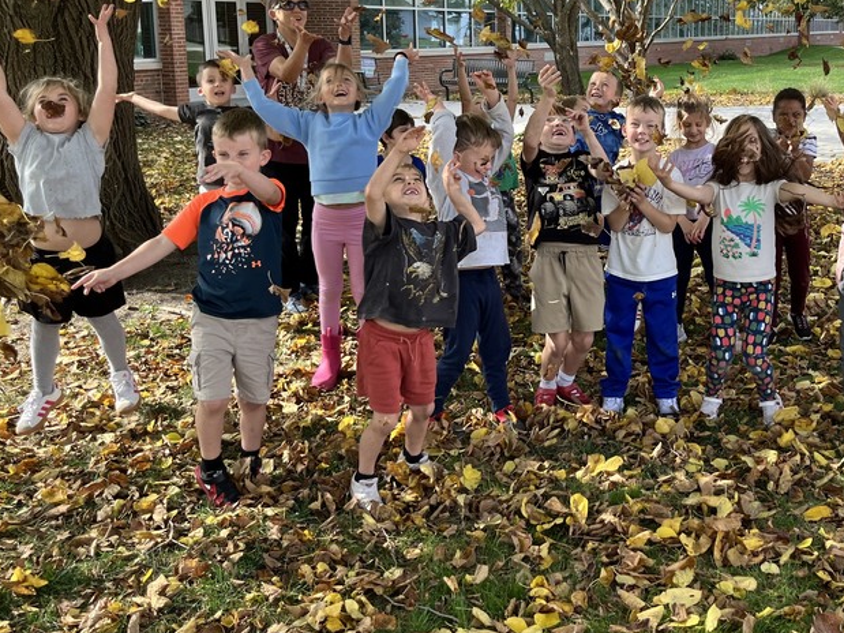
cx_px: 609
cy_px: 225
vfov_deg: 33.4
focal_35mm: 43
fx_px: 1048
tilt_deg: -10.8
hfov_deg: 42.8
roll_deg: -0.5
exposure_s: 1/672
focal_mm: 5.1
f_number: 1.6
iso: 50
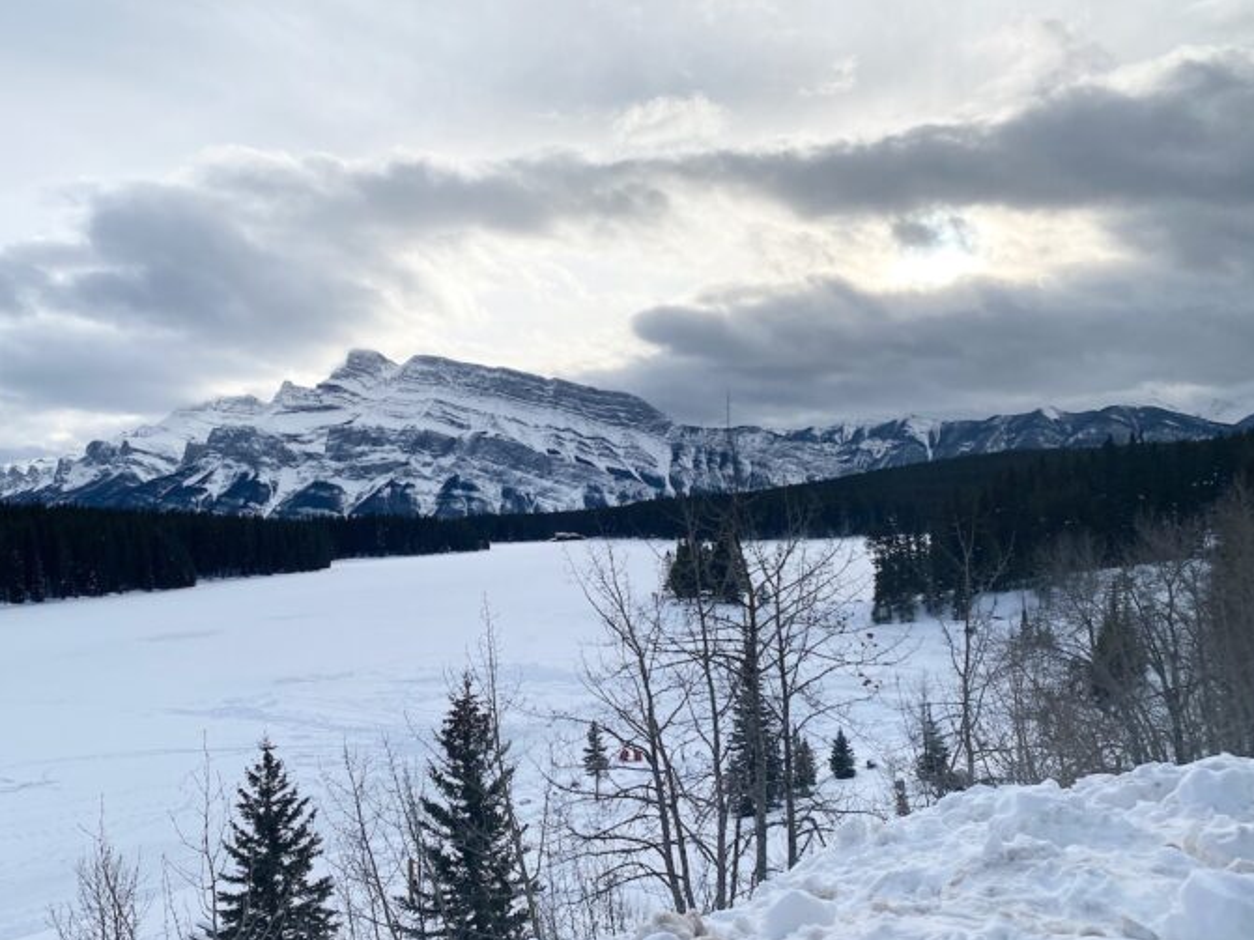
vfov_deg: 45.4
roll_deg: +2.8
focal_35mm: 31
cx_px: 523
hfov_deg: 58.0
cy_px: 463
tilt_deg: +0.5
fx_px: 1123
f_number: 1.8
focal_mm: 4.25
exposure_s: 1/4808
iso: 32
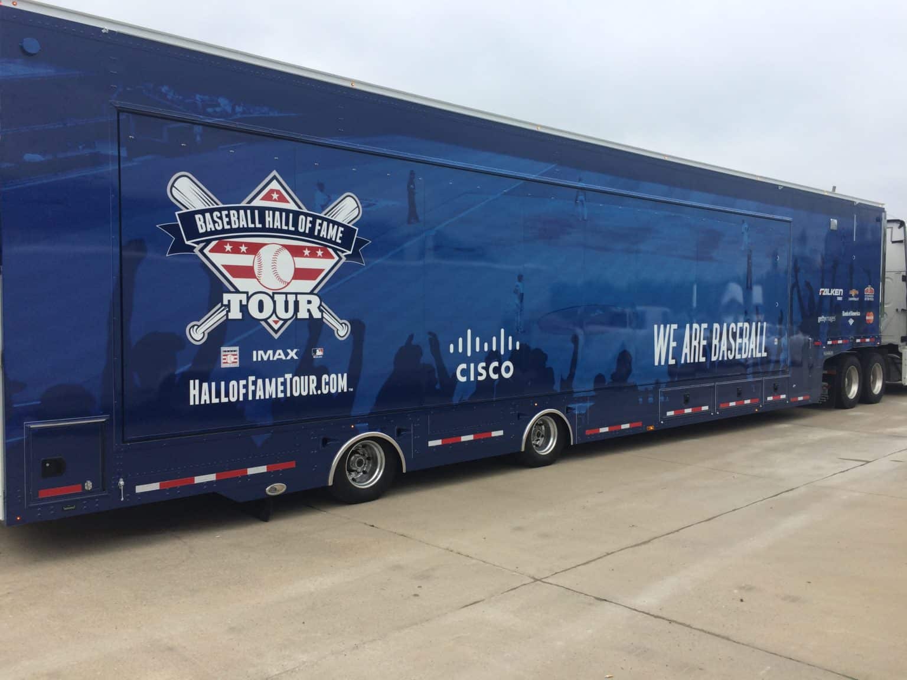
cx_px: 454
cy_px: 340
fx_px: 760
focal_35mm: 29
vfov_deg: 48.2
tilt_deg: -2.5
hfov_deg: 61.7
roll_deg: +1.0
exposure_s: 1/873
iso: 32
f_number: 2.2
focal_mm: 4.15
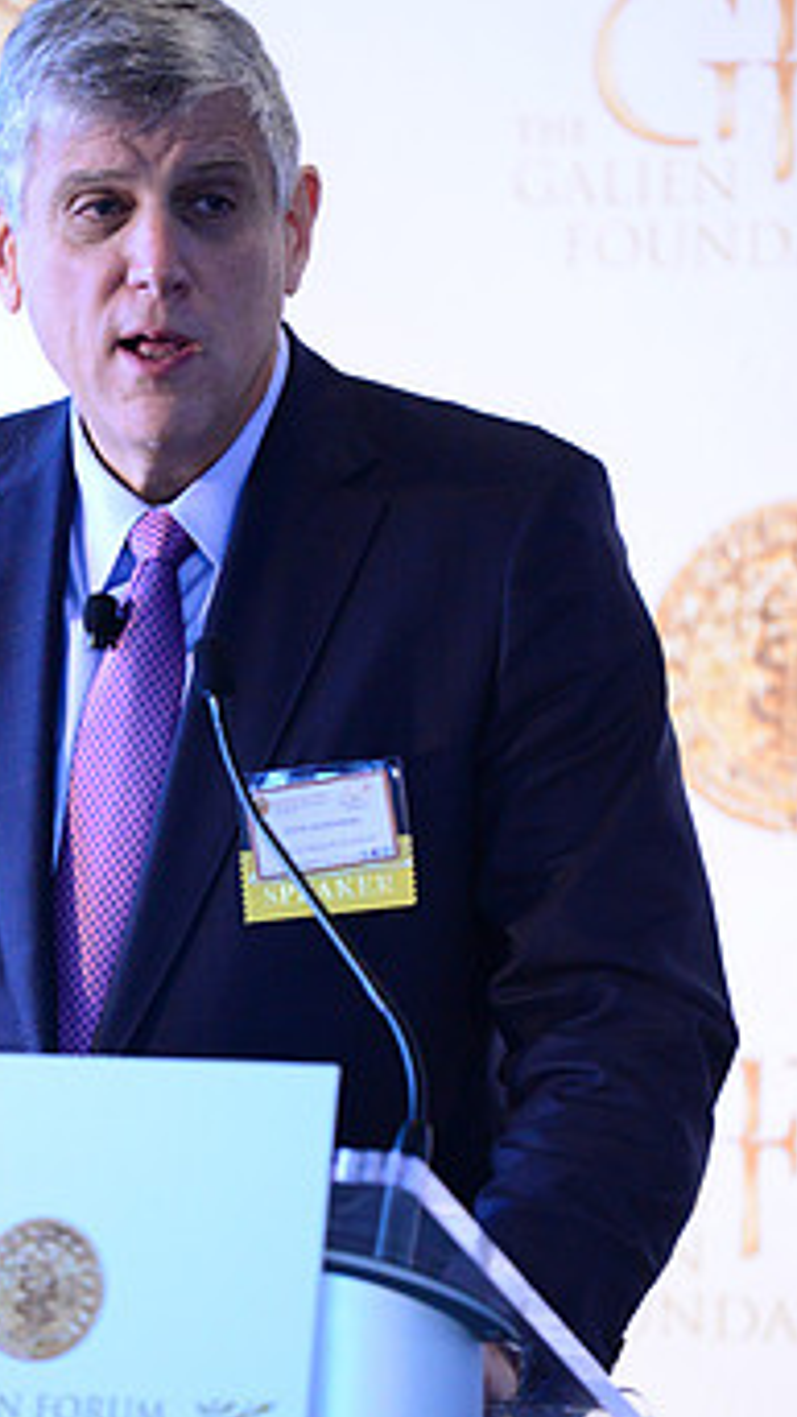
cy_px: 896
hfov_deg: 3.4
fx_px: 13297
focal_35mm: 354
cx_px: 109
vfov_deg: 6.1
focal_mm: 200
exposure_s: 1/160
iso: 4000
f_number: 2.8
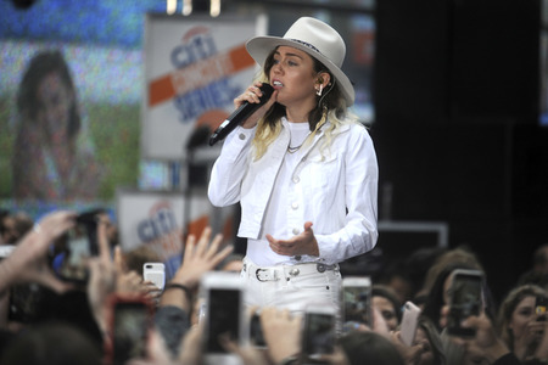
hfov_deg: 11.1
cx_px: 274
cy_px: 182
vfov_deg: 7.4
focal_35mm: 185
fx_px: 2816
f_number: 2.8
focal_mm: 185
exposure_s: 1/2500
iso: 800
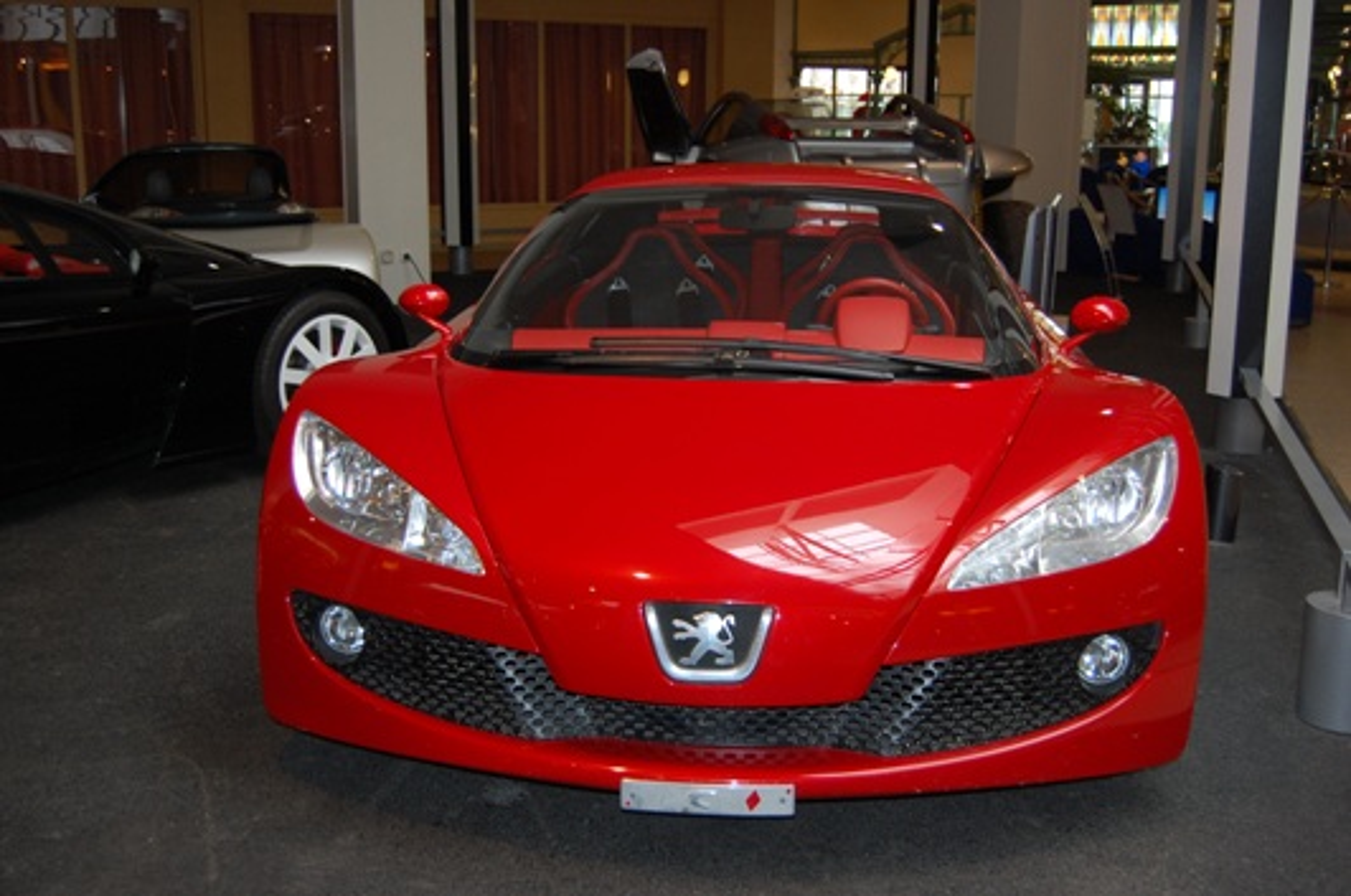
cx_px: 676
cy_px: 448
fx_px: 1461
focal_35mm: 39
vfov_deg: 34.1
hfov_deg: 49.6
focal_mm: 26
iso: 400
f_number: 4.2
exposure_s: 1/60
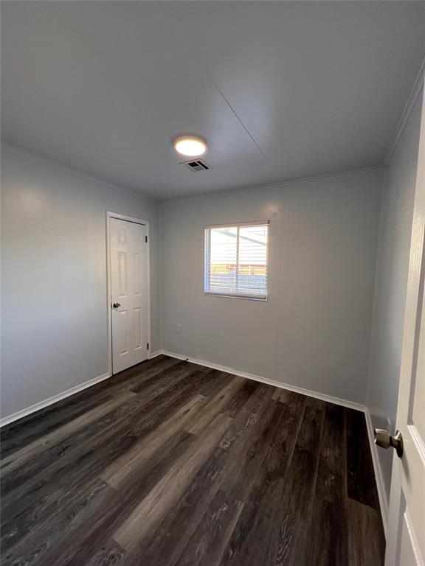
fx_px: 213
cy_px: 283
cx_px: 212
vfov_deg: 106.2
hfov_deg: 89.9
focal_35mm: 13
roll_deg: -0.7
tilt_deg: -4.2
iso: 100
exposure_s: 1/120
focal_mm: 1.57
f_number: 1.8
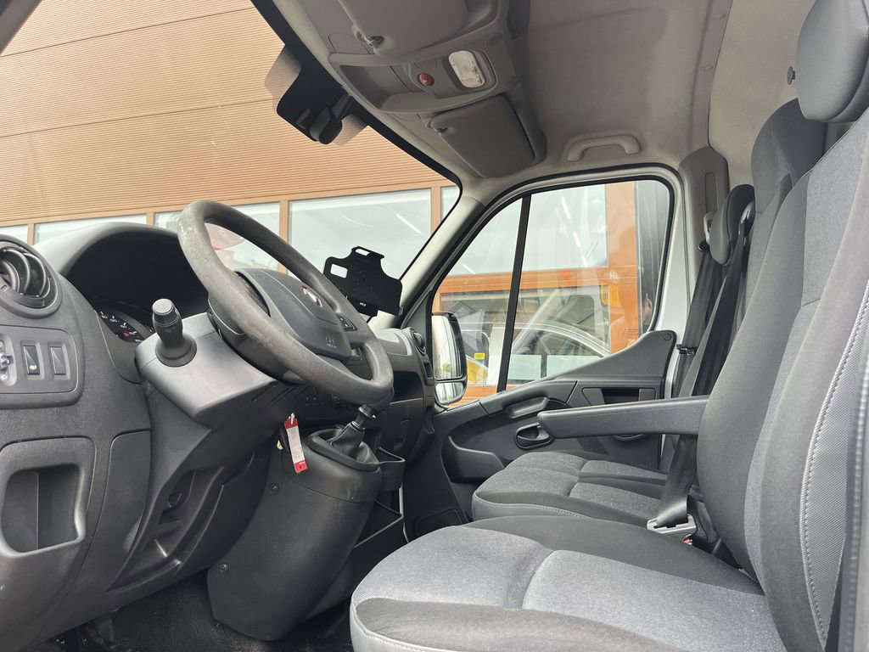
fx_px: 653
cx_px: 434
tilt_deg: +4.9
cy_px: 326
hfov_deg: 67.3
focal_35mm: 26
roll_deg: -0.5
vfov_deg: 53.1
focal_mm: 5.1
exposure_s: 1/121
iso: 80
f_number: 1.6
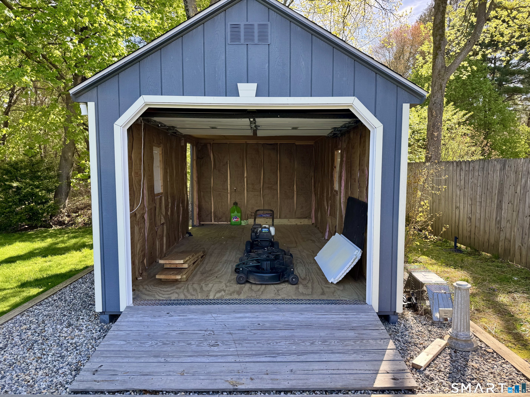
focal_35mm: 24
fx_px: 367
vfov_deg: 56.8
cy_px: 198
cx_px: 265
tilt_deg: -5.9
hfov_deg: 71.6
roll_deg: -0.4
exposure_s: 1/539
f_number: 1.78
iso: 80
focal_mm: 6.76
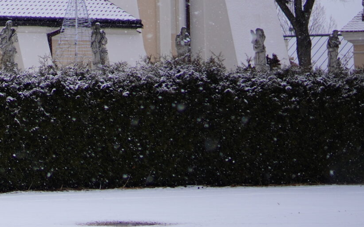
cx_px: -135
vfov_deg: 8.2
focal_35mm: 158
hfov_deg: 12.8
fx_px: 1563
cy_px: -76
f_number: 1.4
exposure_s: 1/4000
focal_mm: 33
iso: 100
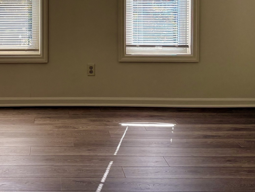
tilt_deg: -2.1
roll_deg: +0.1
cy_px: 8
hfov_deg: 26.9
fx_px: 523
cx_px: 52
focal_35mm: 71
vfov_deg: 20.2
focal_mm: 5.96
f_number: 1.6
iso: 64
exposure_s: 1/680
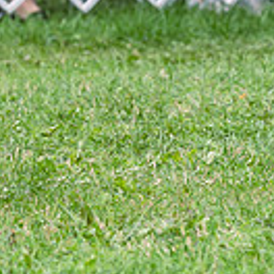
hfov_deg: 2.5
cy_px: -137
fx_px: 6251
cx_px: -300
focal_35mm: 698
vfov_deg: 2.5
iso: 400
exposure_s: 1/800
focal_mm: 161
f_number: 5
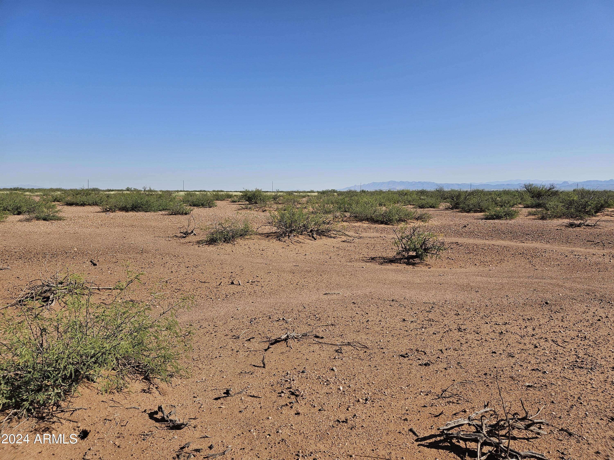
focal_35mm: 23
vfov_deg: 58.9
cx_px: 307
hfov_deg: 73.9
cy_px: 230
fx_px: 408
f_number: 1.8
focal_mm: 5.4
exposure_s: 1/2517
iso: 25
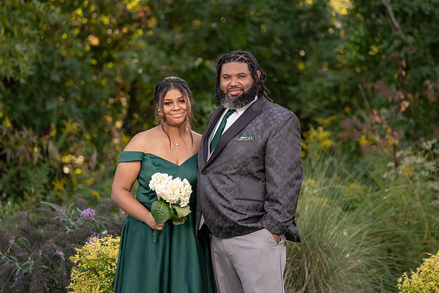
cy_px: 137
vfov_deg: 6.5
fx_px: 2566
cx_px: 233
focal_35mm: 210
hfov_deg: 9.8
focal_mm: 198
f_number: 4
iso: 100
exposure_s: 1/200
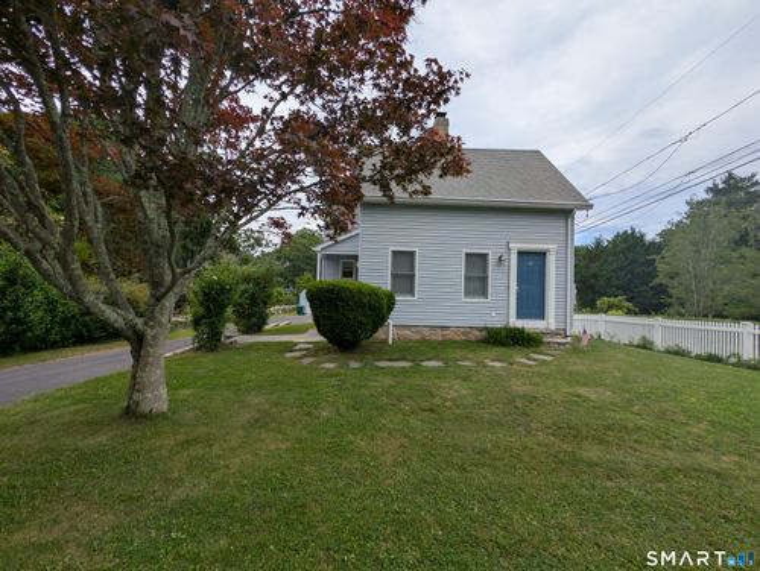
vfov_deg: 94.6
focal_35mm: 12
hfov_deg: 110.5
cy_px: 286
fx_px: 264
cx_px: 380
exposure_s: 1/2882
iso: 48
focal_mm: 2.02
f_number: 1.7
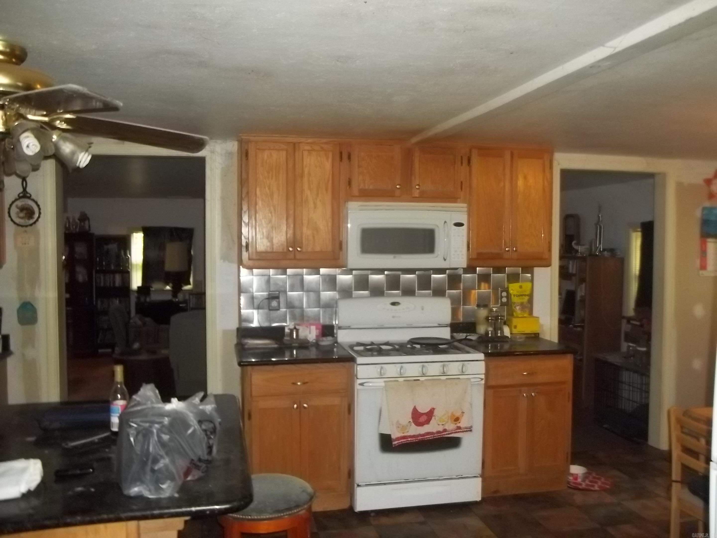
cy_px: 269
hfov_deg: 55.4
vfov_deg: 42.9
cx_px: 358
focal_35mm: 33
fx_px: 684
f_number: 3.3
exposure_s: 1/30
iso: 320
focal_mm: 5.9
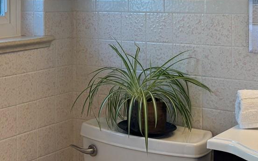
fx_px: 562
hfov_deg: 25.7
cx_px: 82
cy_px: 9
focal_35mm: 80
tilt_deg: -2.5
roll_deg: +0.4
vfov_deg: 16.0
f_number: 1.6
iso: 80
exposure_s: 1/120
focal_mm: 5.96
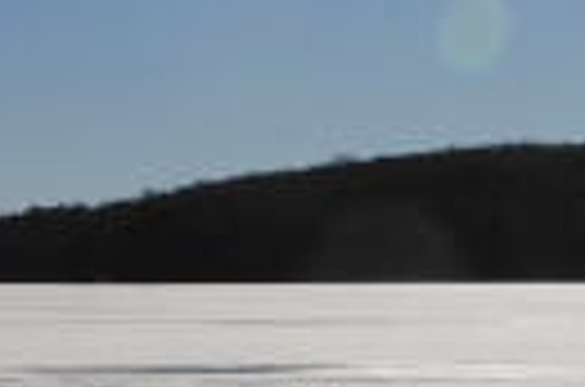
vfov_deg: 6.5
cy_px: 472
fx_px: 3372
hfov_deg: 9.9
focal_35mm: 208
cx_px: 254
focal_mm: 18
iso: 100
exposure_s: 1/320
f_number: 13
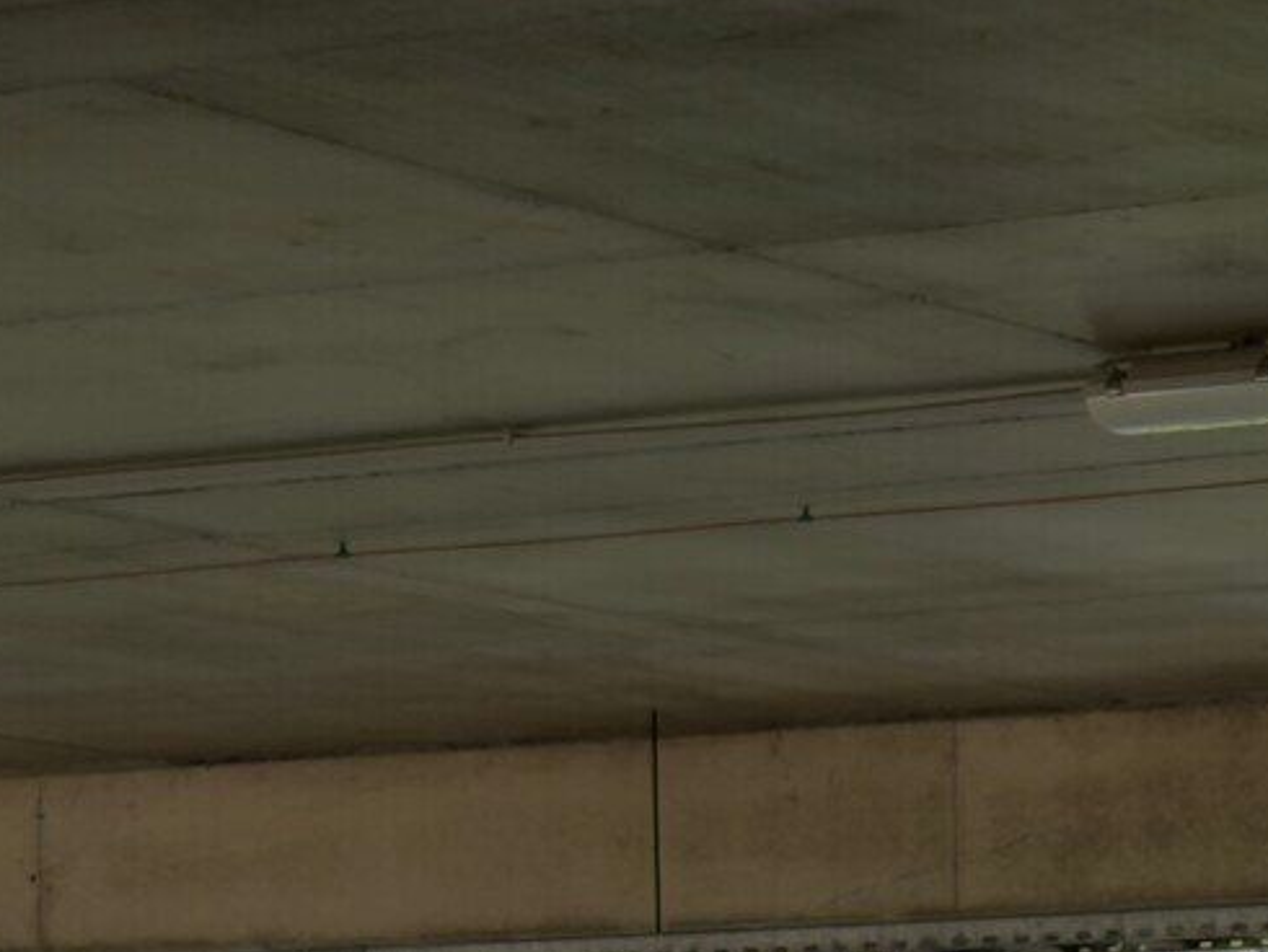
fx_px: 7000
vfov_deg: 7.5
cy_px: 1828
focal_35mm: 191
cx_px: 2174
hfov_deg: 9.9
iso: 64
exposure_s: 1/282
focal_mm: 6.76
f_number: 1.78
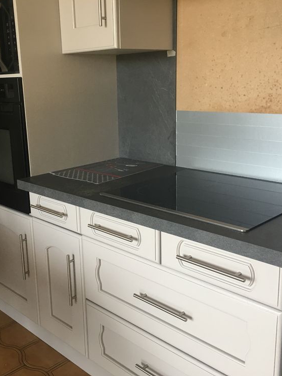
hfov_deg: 36.7
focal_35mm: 39
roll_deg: +1.7
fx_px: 424
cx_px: 113
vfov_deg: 47.9
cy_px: 187
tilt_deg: -13.2
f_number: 2.2
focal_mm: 4.15
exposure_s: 1/17
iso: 50
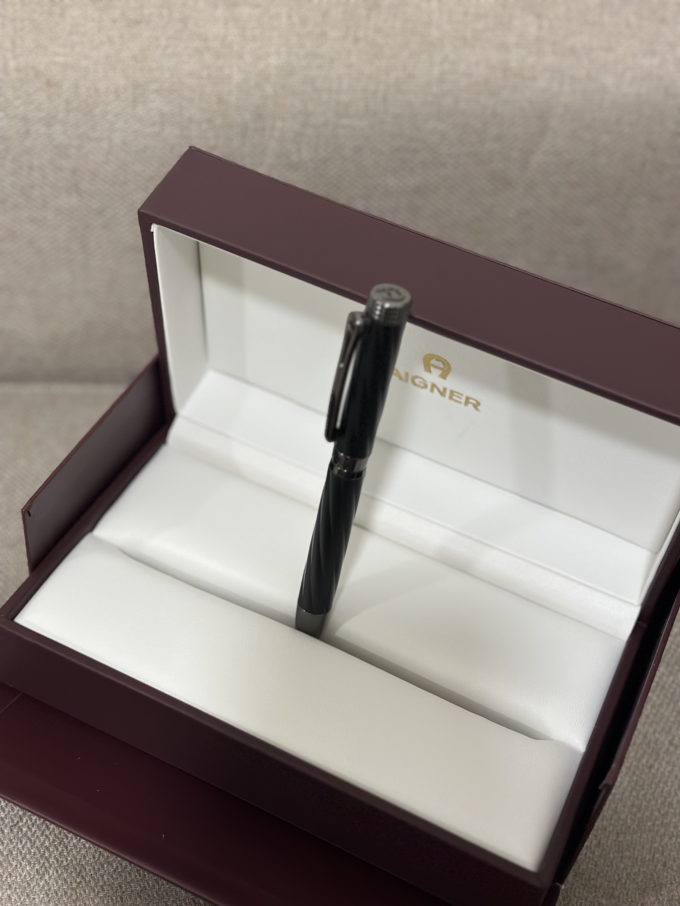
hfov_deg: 30.3
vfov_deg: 39.7
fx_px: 1257
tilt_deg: -50.7
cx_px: 340
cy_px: 453
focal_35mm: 48
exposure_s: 1/93
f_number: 1.78
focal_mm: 6.86
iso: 125
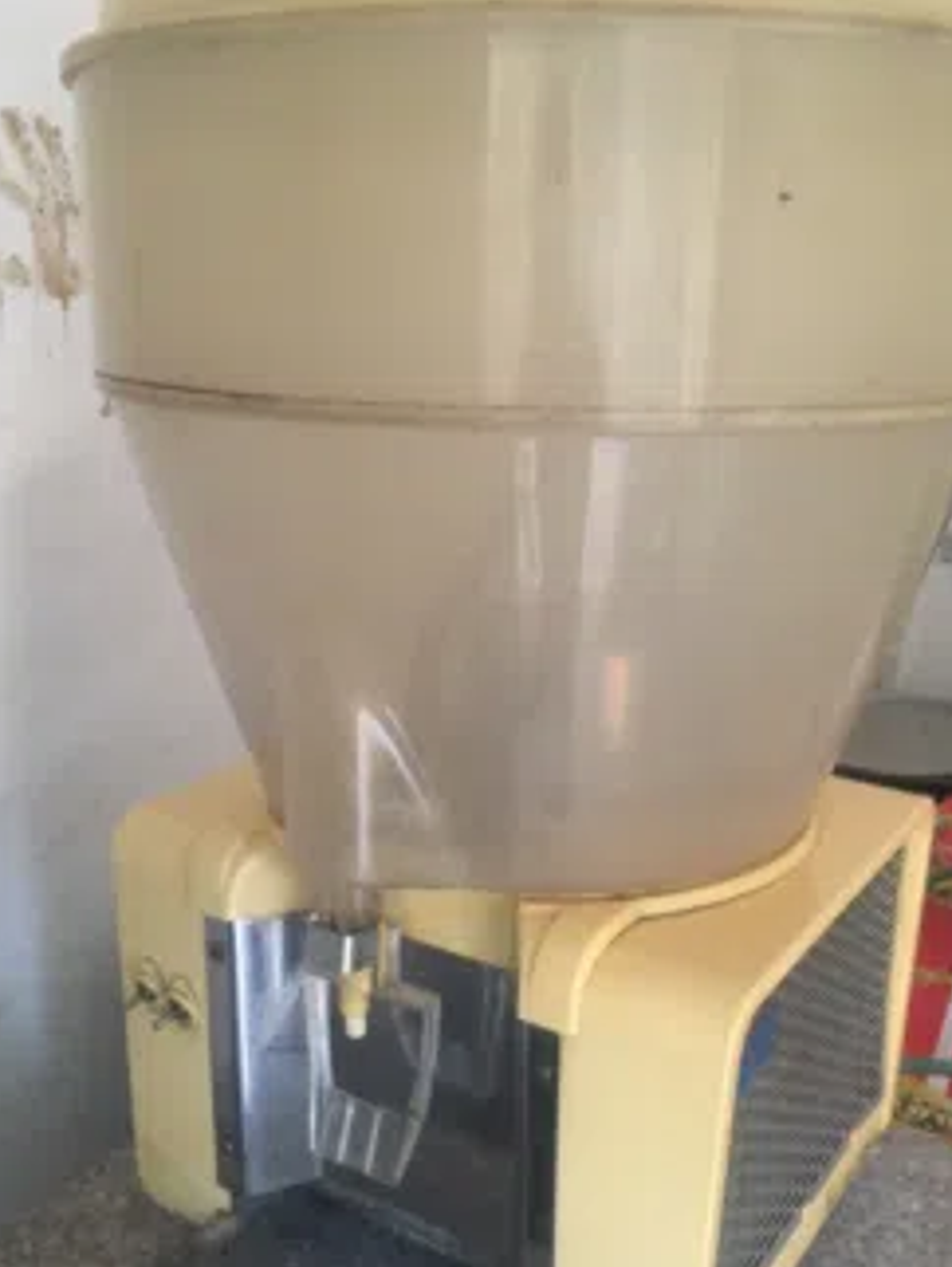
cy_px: 720
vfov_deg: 51.2
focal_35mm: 36
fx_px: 1318
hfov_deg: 39.7
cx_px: 496
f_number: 2.2
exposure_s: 1/33
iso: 250
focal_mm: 4.15
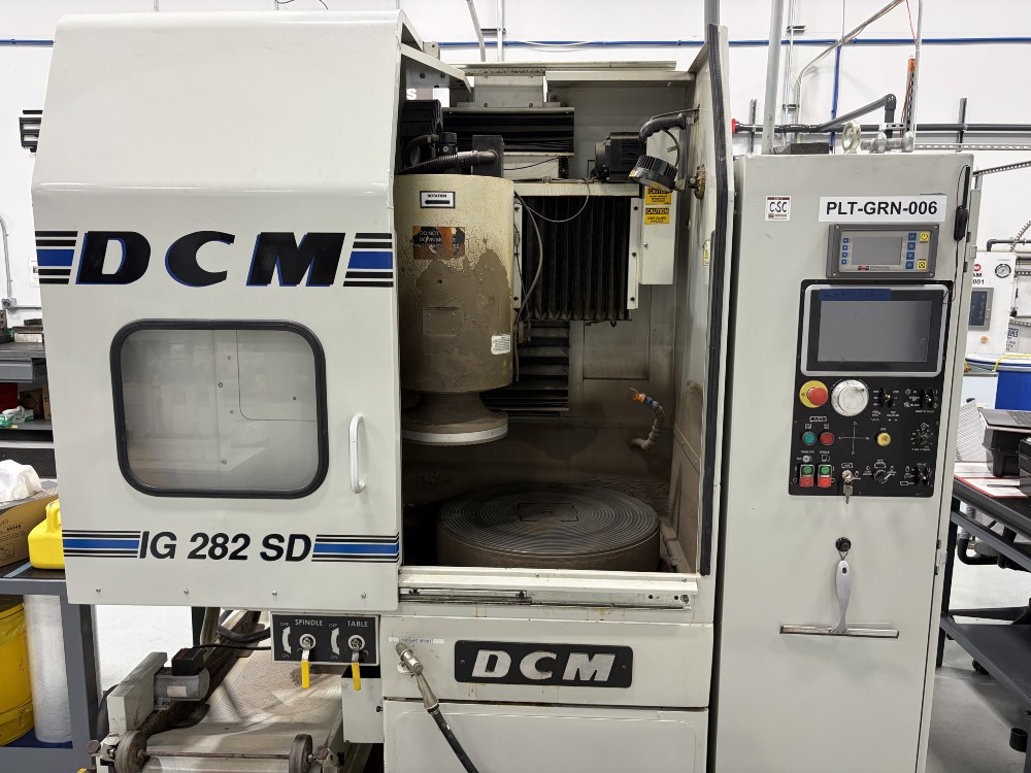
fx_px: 774
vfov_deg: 53.1
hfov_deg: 67.3
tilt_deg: -7.7
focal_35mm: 26
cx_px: 516
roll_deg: -0.1
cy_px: 386
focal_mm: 5.96
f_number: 1.6
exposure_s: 1/60
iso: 100
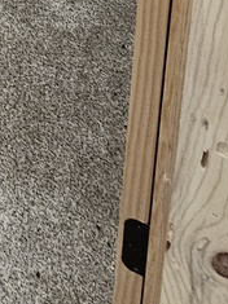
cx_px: -171
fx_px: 747
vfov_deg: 14.7
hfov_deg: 15.2
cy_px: -422
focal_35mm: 85
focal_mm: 2.2
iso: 500
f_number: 2.2
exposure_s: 1/30
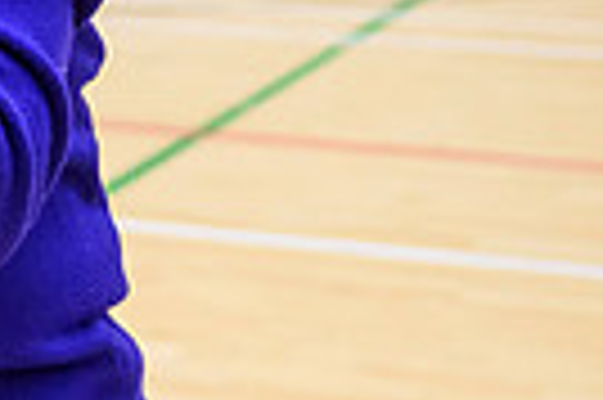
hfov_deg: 9.8
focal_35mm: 199
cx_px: -482
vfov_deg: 6.8
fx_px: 3329
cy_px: -223
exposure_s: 1/500
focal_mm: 40
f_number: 3.5
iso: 5000
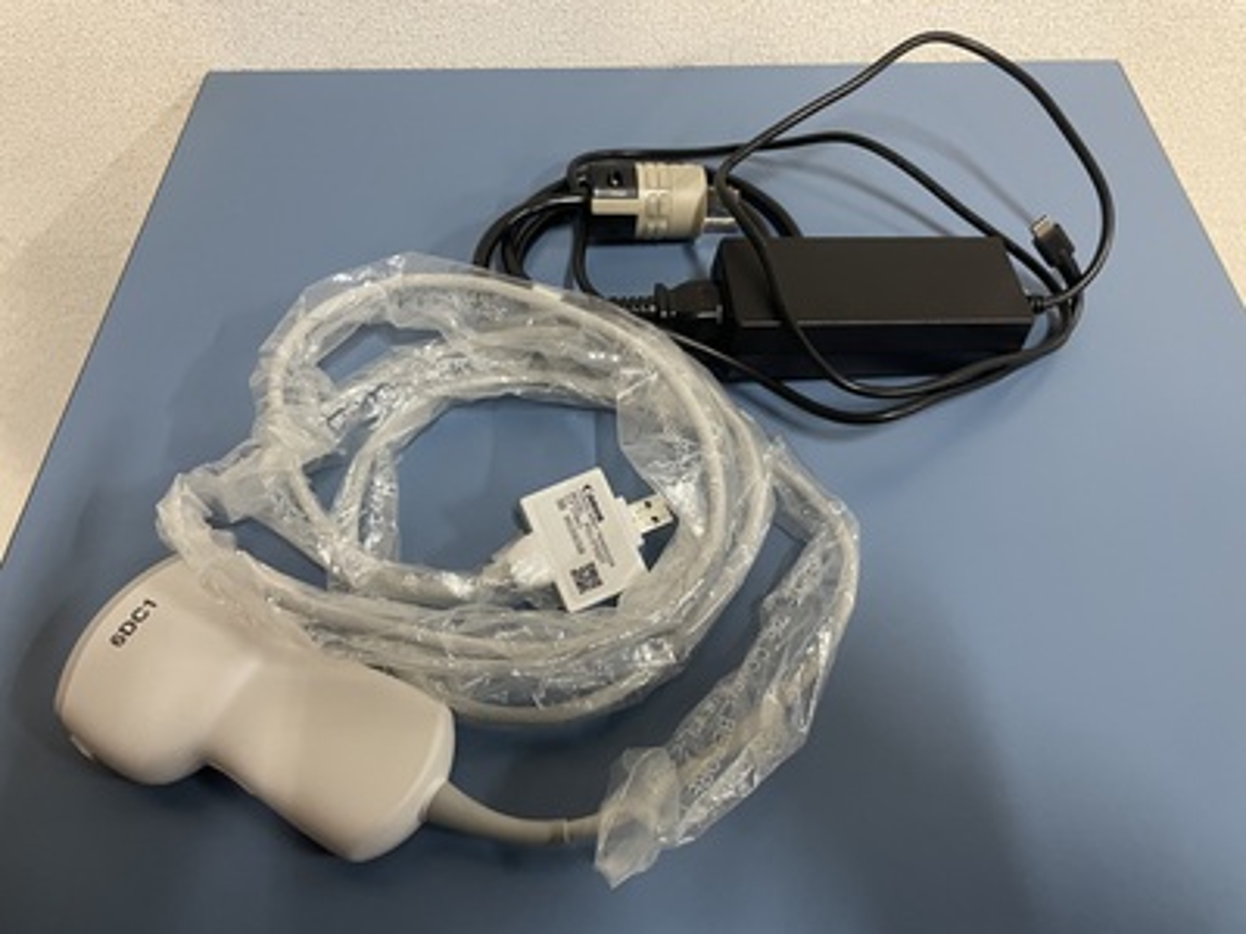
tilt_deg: -54.6
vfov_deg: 53.1
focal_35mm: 26
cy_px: 467
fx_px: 936
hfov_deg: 67.3
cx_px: 623
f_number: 1.6
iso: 400
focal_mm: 4.2
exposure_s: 1/40
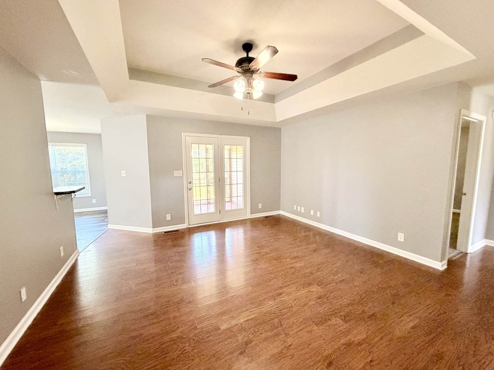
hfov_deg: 102.1
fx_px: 200
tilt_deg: -5.9
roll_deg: +0.5
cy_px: 185
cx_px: 247
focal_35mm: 14
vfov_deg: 85.7
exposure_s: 1/60
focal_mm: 2.22
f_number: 2.2
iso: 500
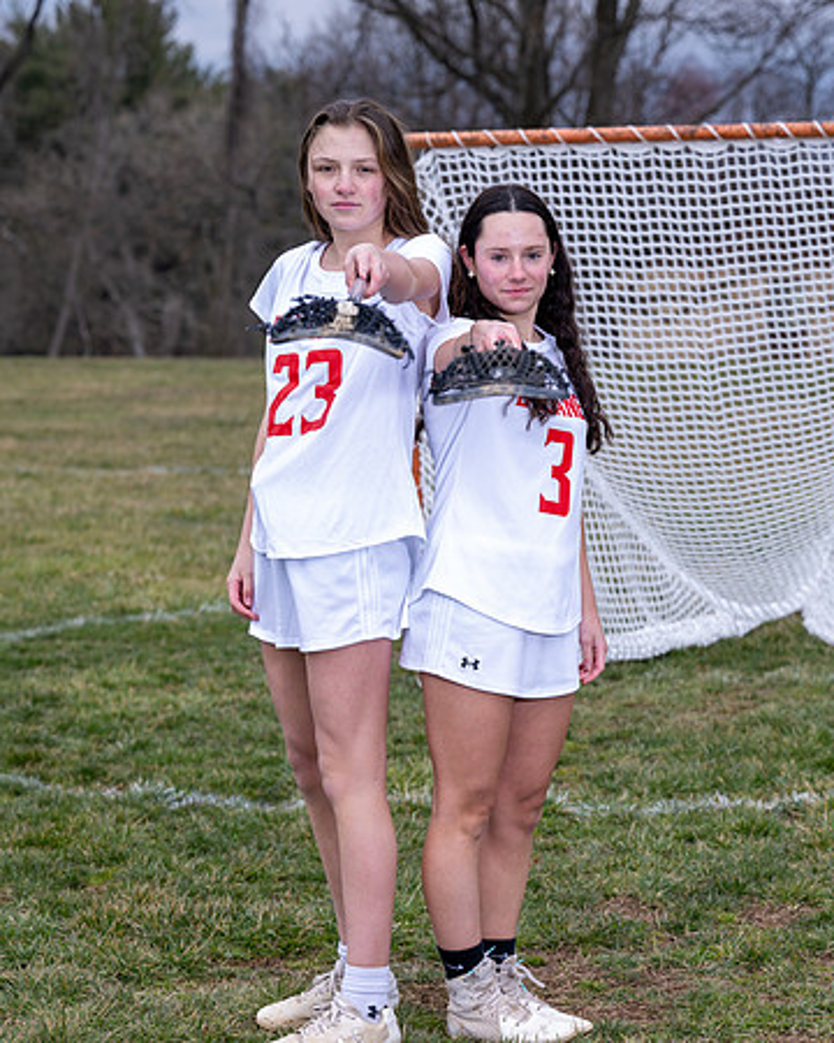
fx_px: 3472
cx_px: 649
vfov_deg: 17.1
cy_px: 485
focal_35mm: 113
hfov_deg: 13.6
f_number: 4
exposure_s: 1/250
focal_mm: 74
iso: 64
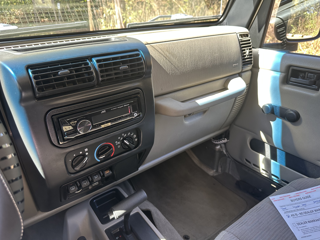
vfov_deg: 56.8
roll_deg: -2.1
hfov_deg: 71.6
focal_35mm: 24
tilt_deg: -26.7
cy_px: 120
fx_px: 222
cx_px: 160
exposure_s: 1/121
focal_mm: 6.86
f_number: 1.78
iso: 125
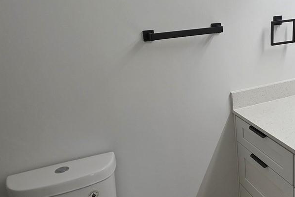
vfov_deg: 36.9
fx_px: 295
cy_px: 102
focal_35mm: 36
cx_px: 221
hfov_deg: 50.9
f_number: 1.9
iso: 100
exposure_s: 1/120
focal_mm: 2.2
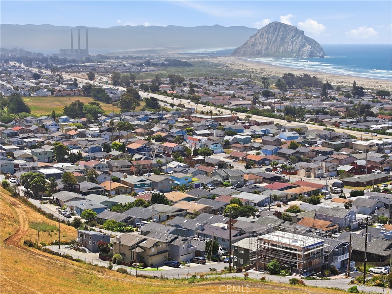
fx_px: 793
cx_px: 196
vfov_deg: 21.0
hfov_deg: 27.8
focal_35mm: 70
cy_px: 147
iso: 100
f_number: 2.8
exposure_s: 1/1250
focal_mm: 19.4
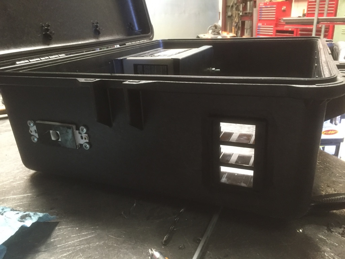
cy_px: 130
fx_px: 289
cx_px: 172
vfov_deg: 48.2
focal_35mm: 29
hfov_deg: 61.7
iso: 250
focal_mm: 4.15
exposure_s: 1/30
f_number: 2.2
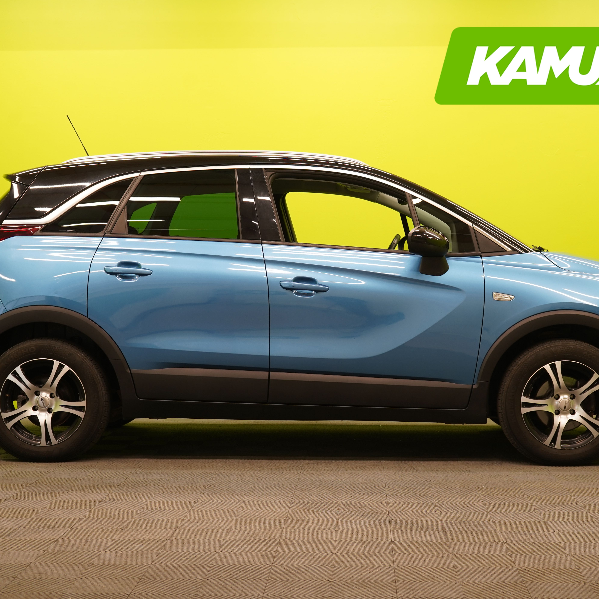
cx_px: 321
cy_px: 299
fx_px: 1253
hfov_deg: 26.9
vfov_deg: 26.9
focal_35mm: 64
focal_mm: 50
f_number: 4.5
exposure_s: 1/30
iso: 400
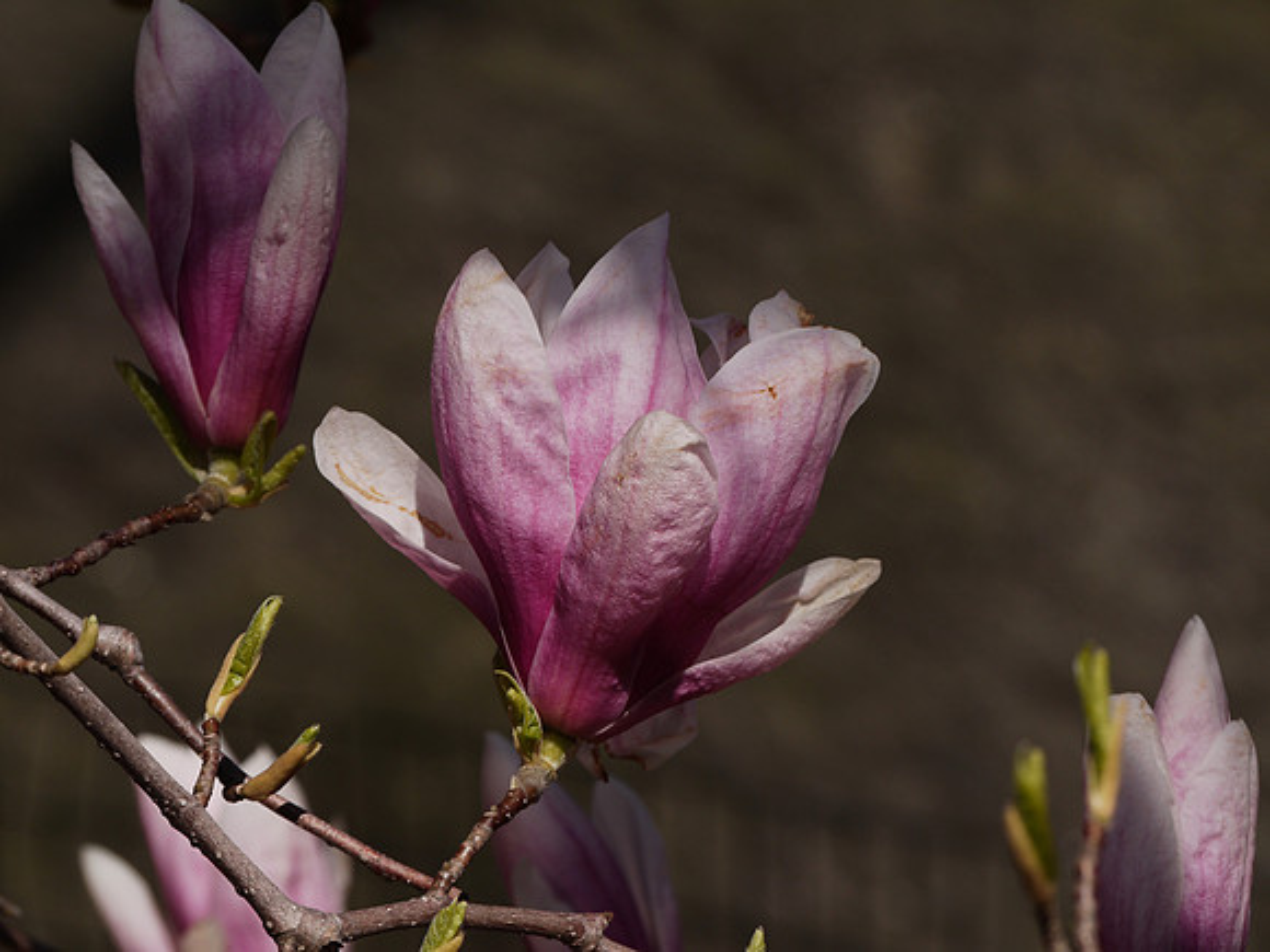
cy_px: 476
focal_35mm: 200
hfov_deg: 9.9
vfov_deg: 7.4
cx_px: 635
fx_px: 7338
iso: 100
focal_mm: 100
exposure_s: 1/500
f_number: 9
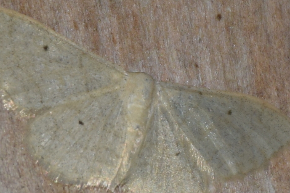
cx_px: 152
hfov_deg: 7.1
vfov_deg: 4.7
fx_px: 2352
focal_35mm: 292
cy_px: 108
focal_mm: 140
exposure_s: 1/60
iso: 320
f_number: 5.6
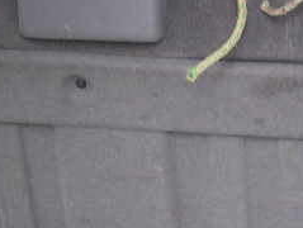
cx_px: 389
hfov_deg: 14.8
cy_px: 103
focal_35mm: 127
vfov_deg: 11.7
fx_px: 1113
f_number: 2.8
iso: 100
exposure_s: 1/36.2
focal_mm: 5.8
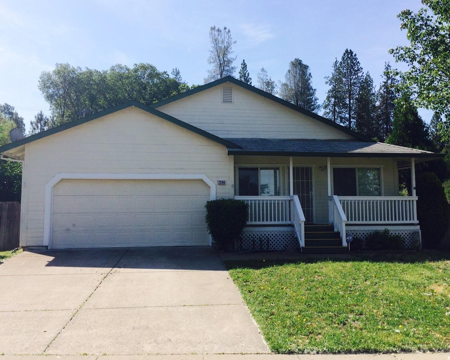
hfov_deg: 57.2
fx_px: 413
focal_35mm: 31
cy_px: 178
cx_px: 234
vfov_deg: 47.1
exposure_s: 1/2415
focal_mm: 4.15
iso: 32
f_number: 2.2
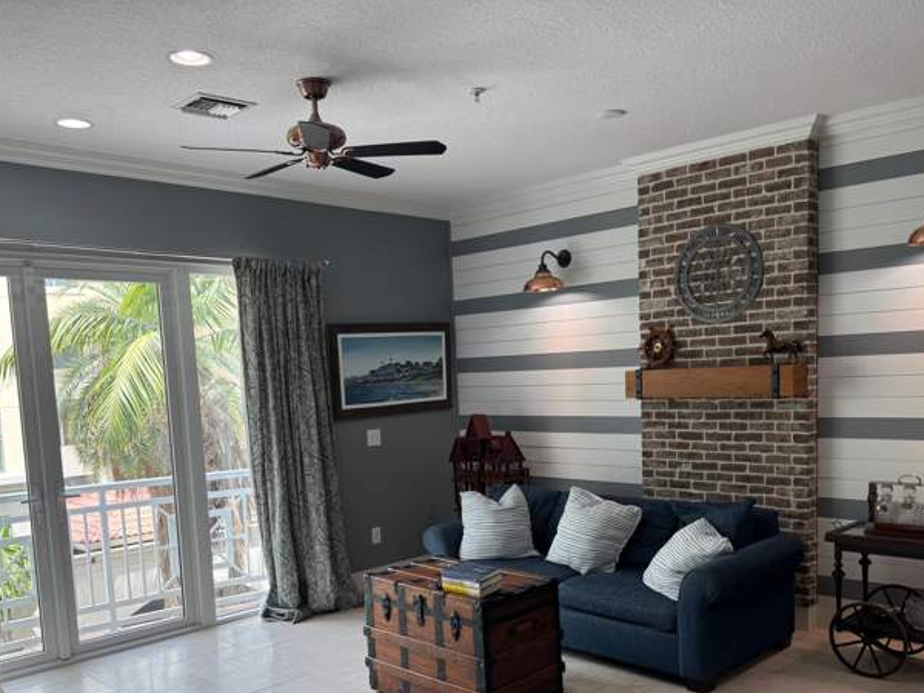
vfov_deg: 43.6
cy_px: 460
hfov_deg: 56.7
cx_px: 499
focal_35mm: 32
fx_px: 854
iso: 64
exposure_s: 1/160
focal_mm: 6.76
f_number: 1.78
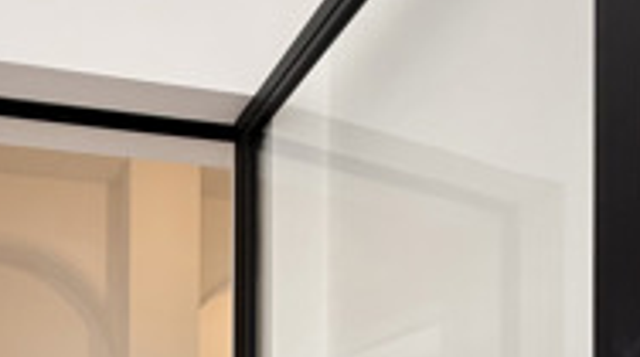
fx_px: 661
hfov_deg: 49.3
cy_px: 609
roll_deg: -0.4
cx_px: 148
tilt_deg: -1.9
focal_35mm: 39
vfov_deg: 21.8
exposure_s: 1/99
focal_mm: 2.22
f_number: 2.2
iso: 100
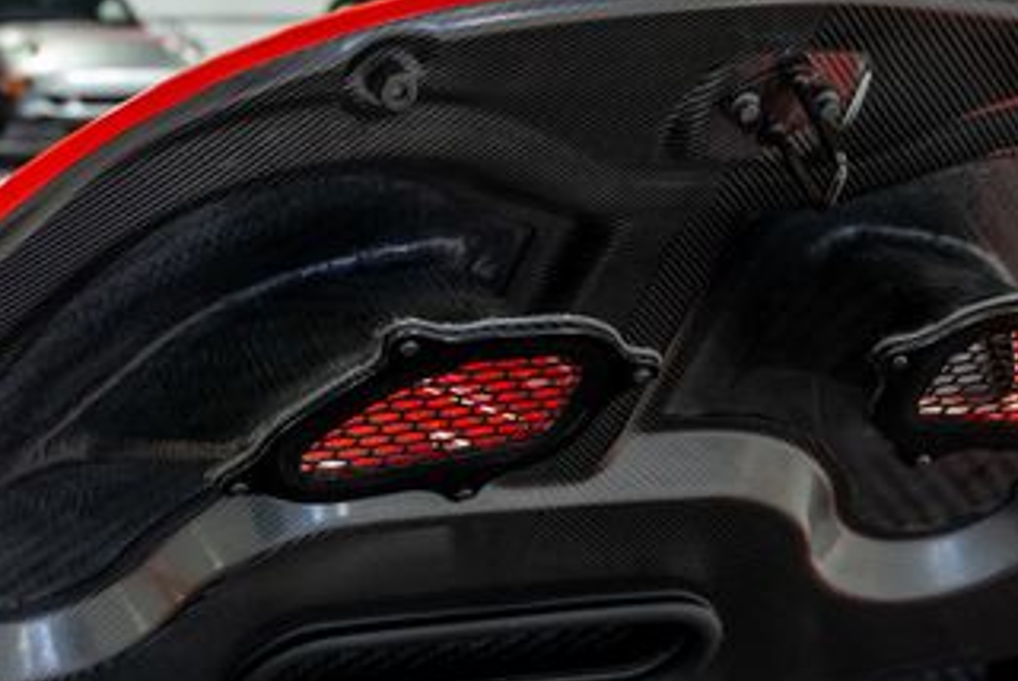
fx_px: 2434
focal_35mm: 86
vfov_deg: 15.7
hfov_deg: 23.6
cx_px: 404
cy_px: 609
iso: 2500
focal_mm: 43
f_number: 5
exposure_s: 1/60
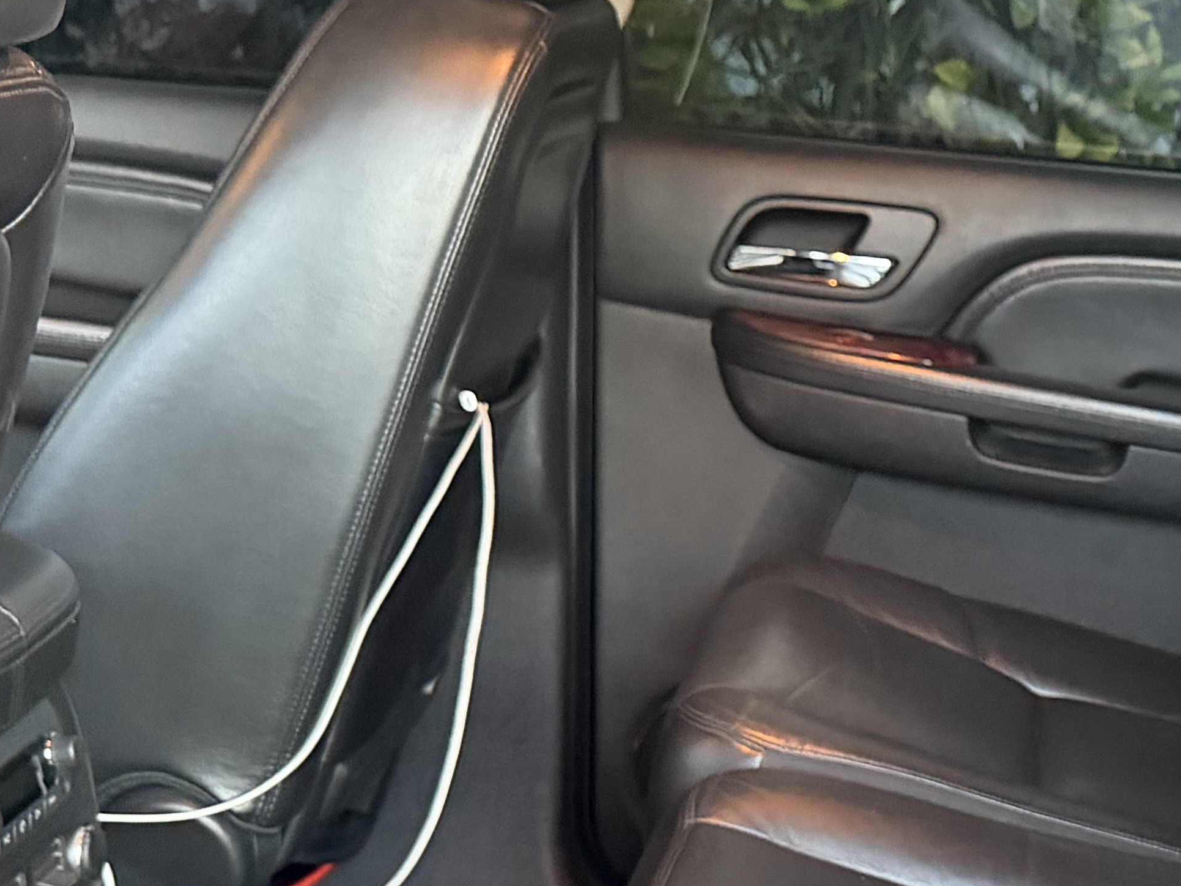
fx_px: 2422
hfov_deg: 25.2
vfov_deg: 20.6
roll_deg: -3.1
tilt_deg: -17.6
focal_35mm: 71
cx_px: 1338
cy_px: 668
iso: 1000
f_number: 1.78
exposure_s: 1/38
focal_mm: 6.76
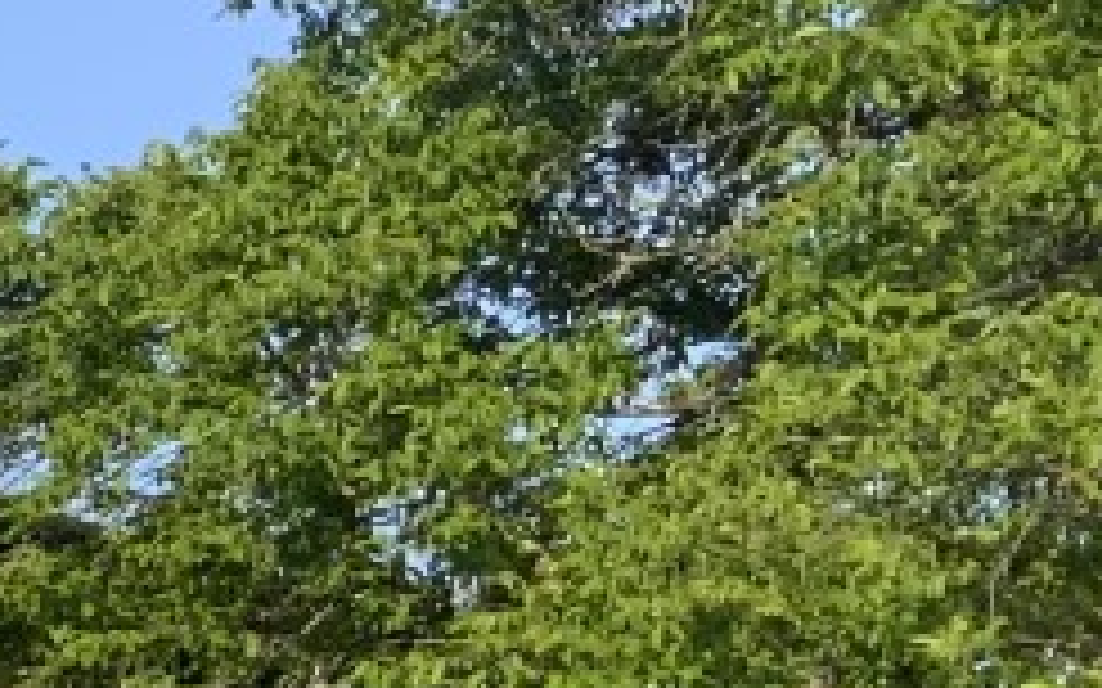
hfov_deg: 9.8
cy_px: 1169
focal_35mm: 181
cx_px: -1759
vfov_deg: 7.1
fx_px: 5435
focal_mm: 3
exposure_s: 1/1577
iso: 16
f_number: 1.8
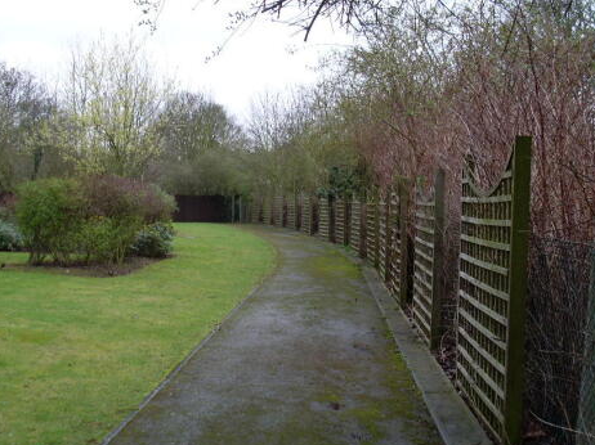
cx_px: 288
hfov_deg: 39.7
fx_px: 825
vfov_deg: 30.2
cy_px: 219
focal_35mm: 48
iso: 80
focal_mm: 6.3
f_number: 3
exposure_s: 1/180
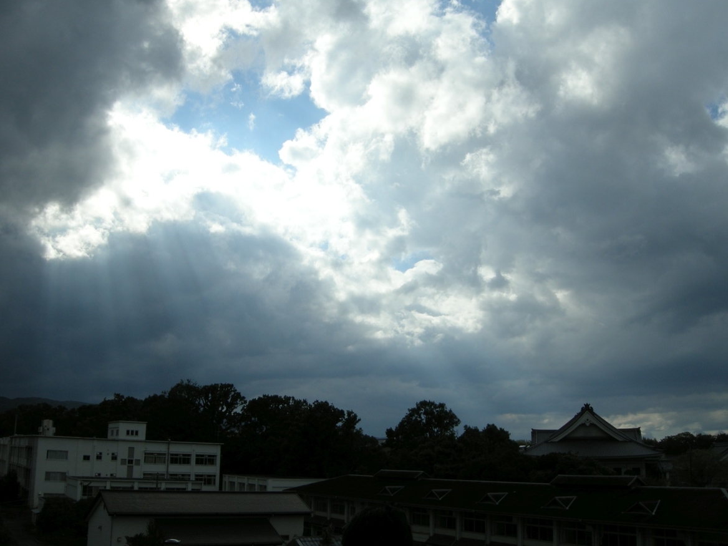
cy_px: 268
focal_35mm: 36
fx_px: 757
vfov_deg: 39.6
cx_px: 364
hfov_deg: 51.4
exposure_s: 1/468
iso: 64
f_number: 6.8
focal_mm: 7.5
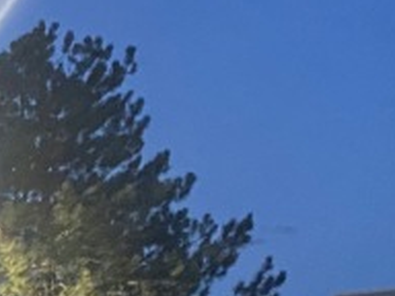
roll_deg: +1.9
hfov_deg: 11.7
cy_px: 567
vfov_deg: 10.0
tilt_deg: -4.5
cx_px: -547
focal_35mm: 139
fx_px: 1586
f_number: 1.8
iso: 500
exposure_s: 1/30
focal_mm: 4.25
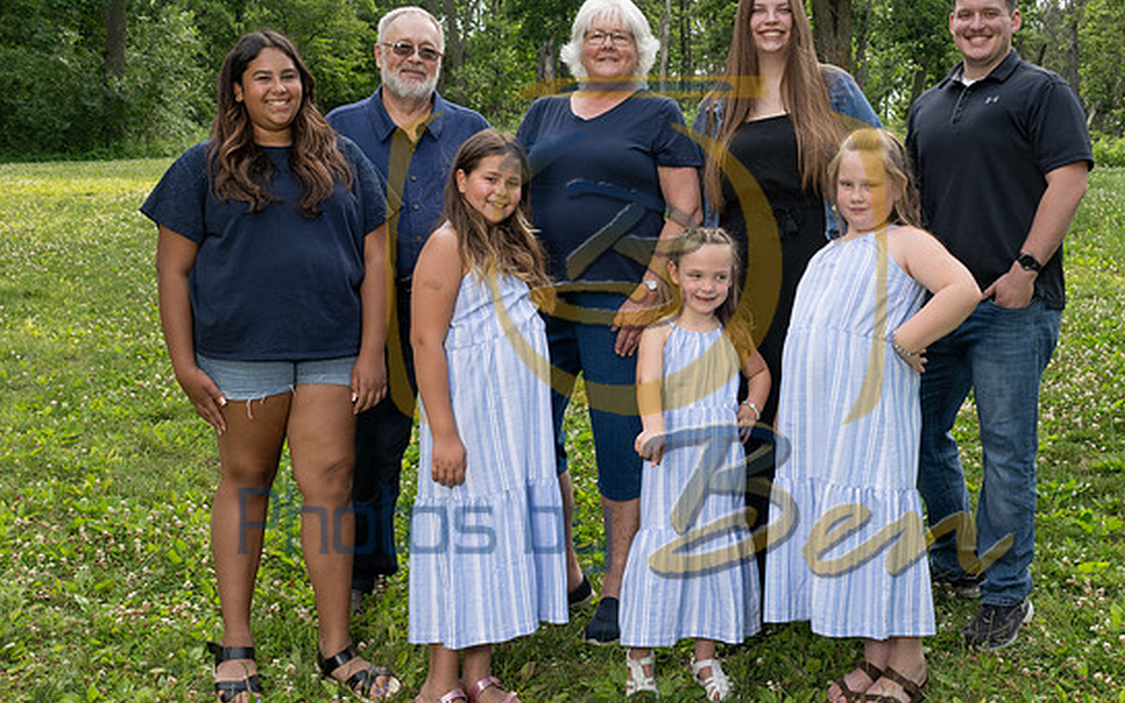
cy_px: 214
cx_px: 695
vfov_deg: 26.1
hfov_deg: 40.8
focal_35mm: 49
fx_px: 1502
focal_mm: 26.5
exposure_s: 1/200
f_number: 7.1
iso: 200
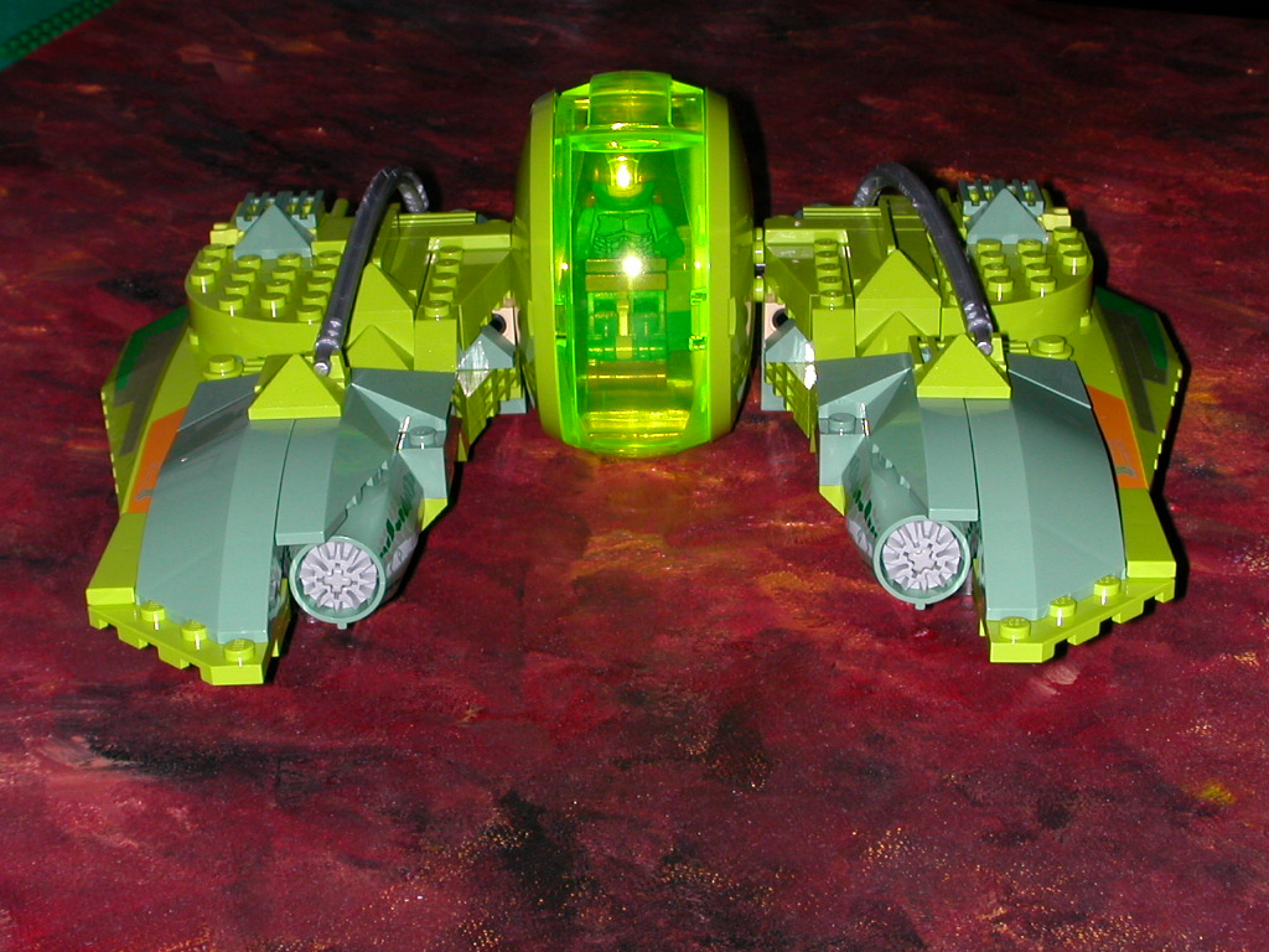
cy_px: 476
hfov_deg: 25.3
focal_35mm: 77
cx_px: 634
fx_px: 2823
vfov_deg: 19.1
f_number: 6.6
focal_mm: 11.8
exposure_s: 1/59.9
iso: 100
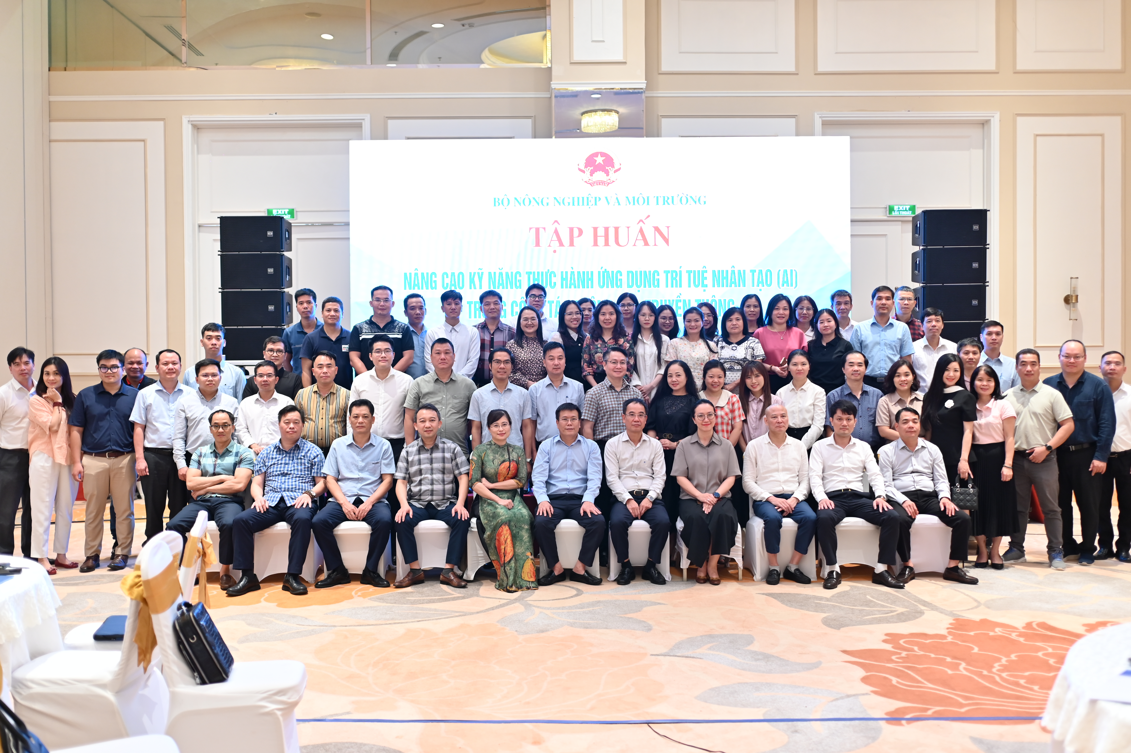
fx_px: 1099
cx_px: 566
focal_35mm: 35
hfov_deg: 54.5
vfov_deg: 37.8
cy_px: 376
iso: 400
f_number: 2
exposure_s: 1/80
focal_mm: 35
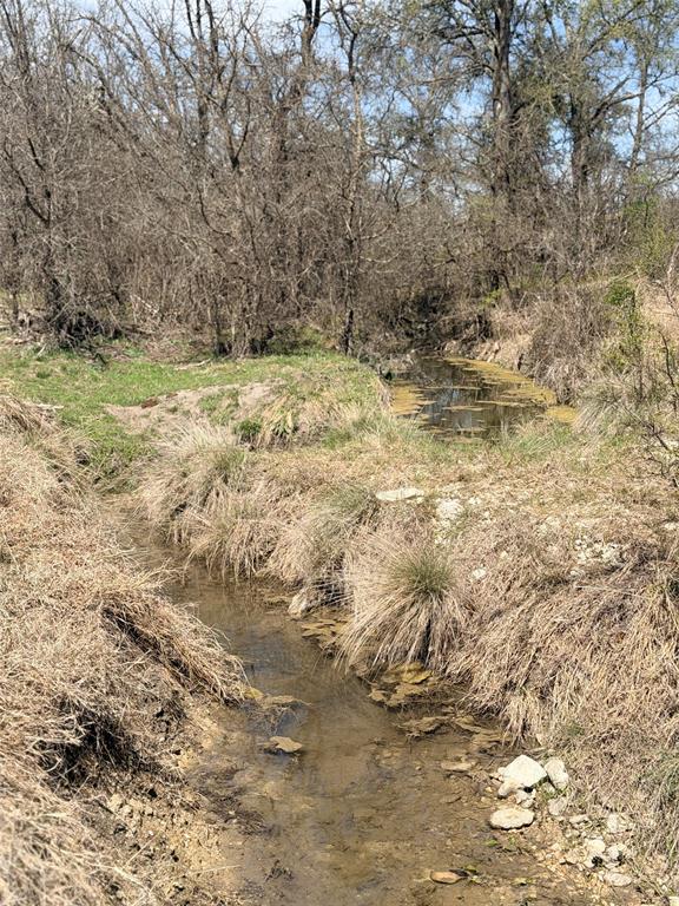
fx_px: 1255
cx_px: 340
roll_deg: -0.1
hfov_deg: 30.3
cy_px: 453
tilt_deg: -8.8
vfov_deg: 39.7
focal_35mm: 48
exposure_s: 1/6536
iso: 64
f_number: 1.78
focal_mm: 6.76
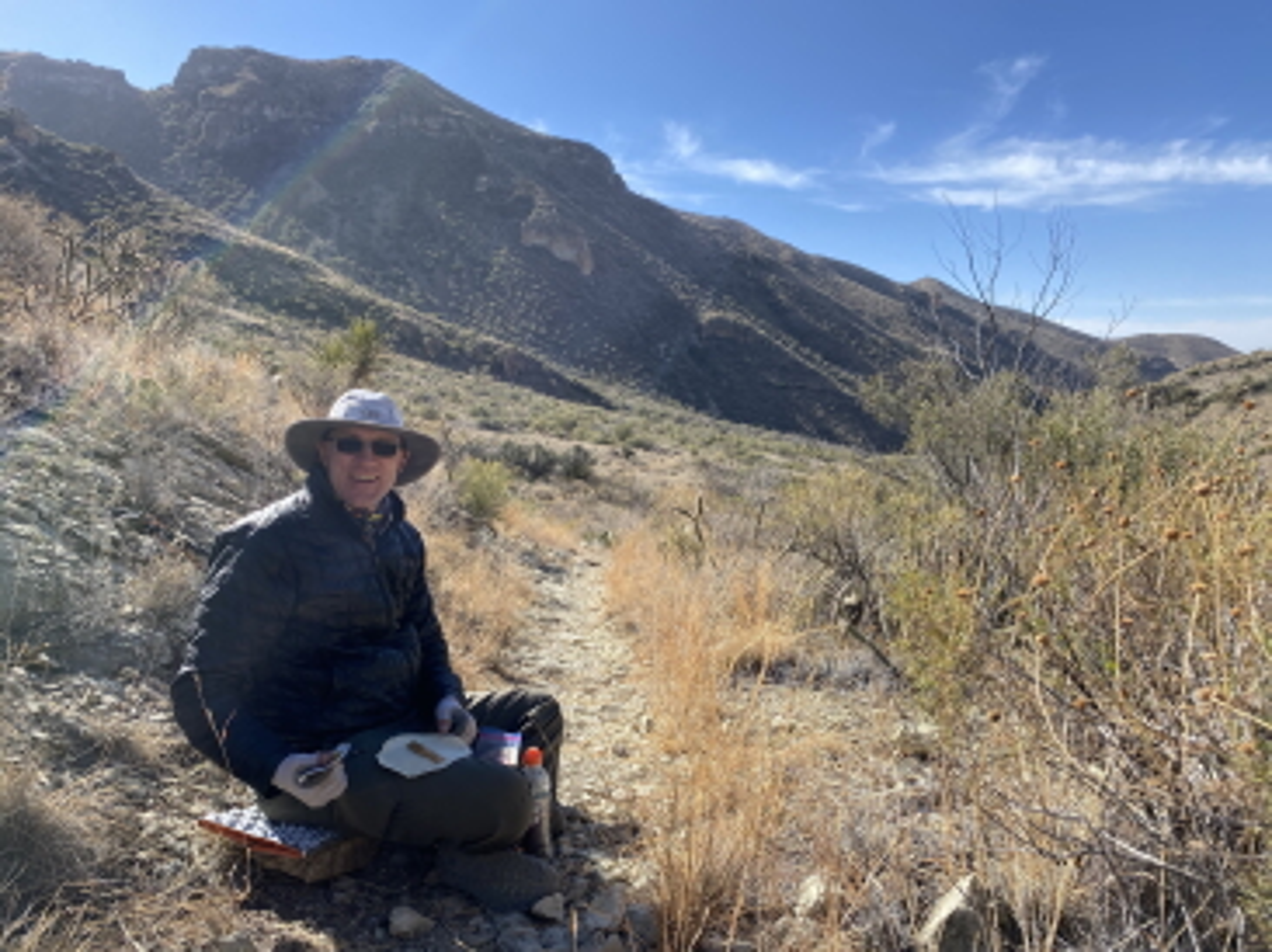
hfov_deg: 67.3
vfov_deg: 53.0
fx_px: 955
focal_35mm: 26
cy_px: 476
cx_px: 636
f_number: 1.8
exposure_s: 1/1727
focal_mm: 4.25
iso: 32
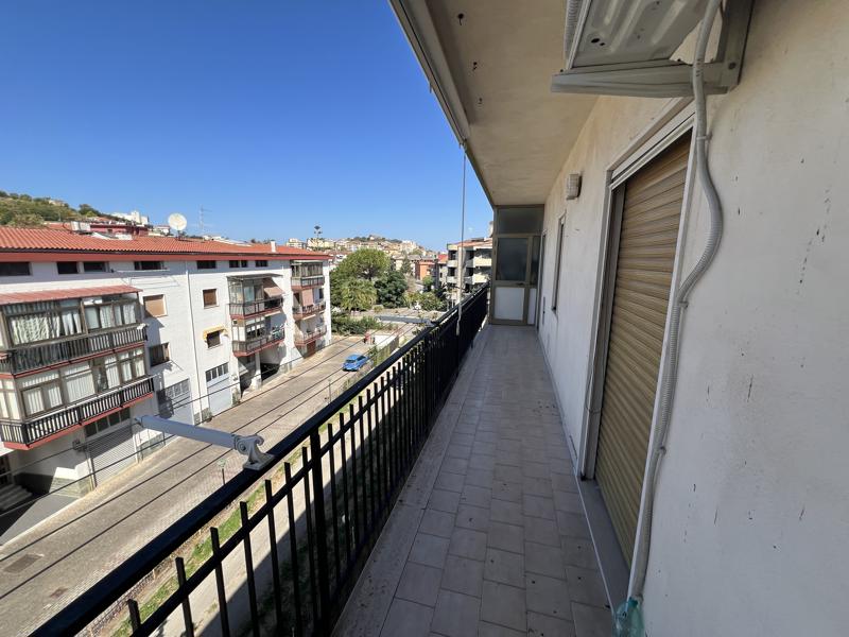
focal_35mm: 13
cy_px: 318
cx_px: 424
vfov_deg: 89.9
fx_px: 319
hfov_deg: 106.2
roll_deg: -0.7
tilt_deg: -10.0
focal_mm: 1.57
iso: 32
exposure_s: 1/1376
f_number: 1.8
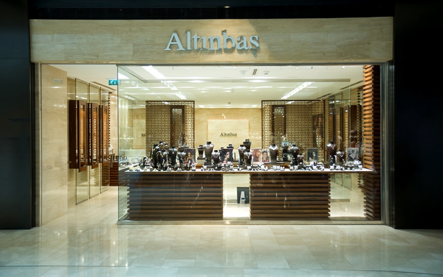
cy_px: 130
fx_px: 495
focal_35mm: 41
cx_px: 222
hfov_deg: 48.2
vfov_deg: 31.2
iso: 200
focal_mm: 40
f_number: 3.5
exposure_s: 1/30
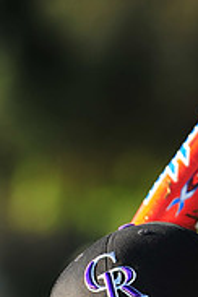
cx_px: 169
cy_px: 390
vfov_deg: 4.2
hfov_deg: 2.8
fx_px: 4042
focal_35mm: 490
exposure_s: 1/800
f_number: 4.5
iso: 200
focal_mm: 155
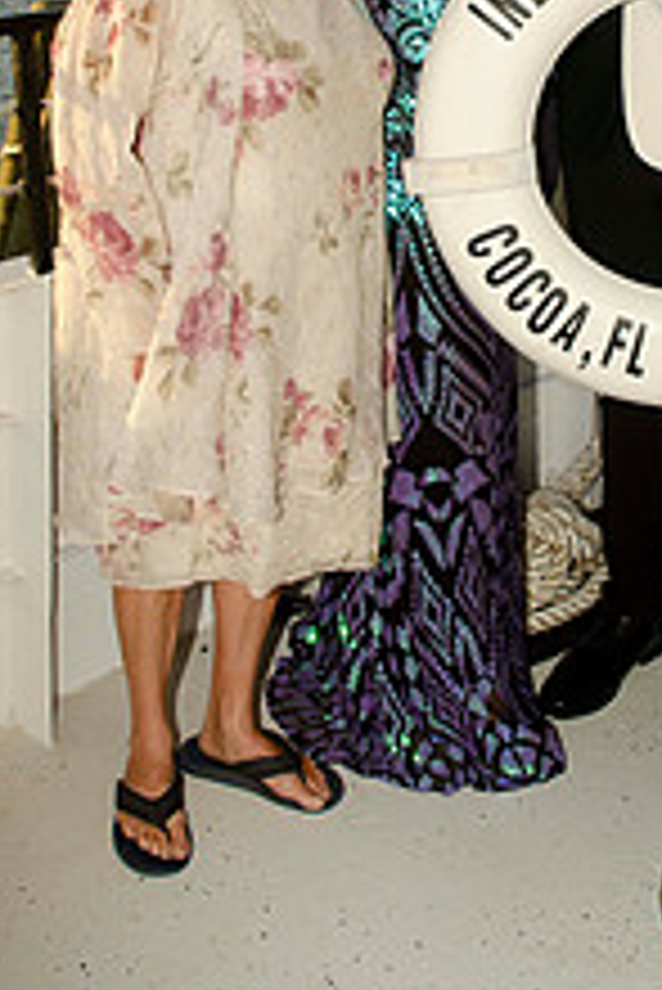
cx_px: 491
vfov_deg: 34.4
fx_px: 1515
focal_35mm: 55
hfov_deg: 24.4
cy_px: 117
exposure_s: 1/250
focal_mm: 18
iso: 100
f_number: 8
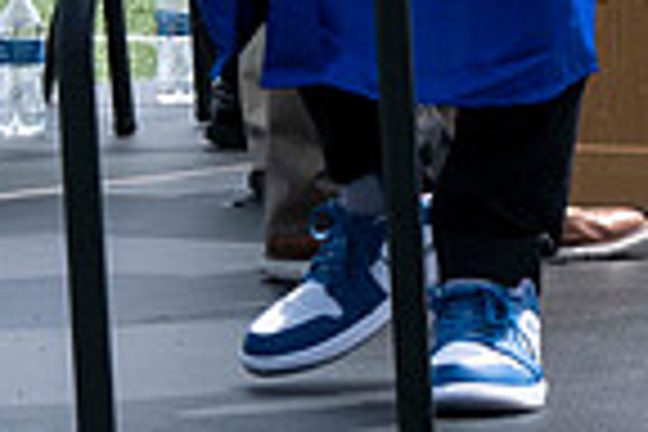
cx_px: -499
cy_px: -949
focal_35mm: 543
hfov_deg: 3.8
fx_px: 9773
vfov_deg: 2.5
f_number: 13
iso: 200
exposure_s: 1/250
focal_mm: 70
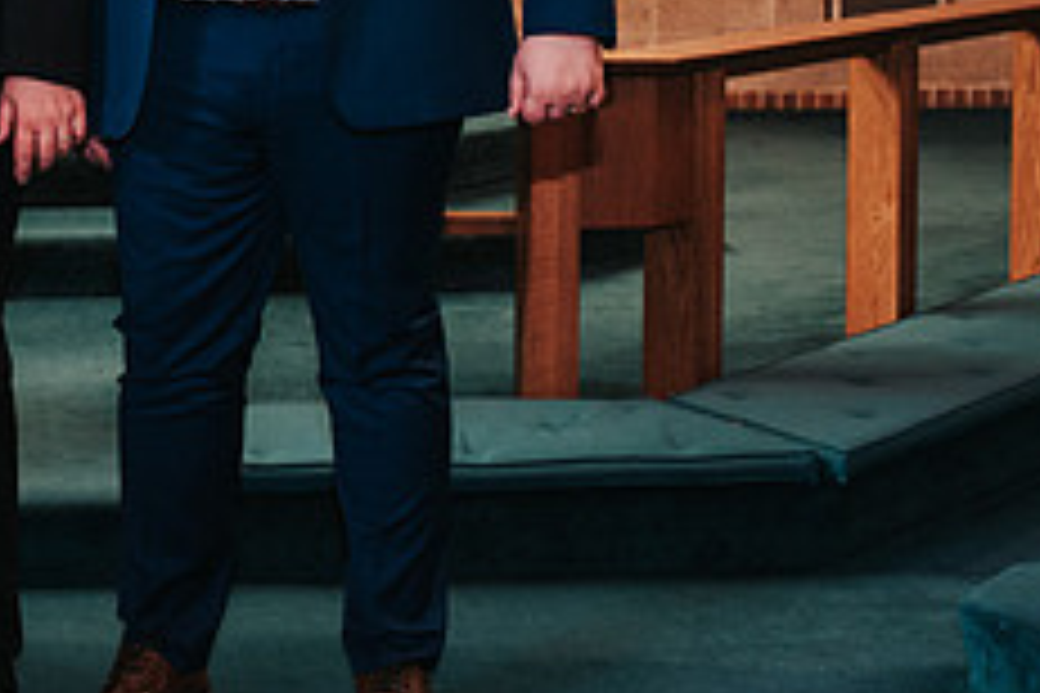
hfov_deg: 19.2
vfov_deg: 12.9
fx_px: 3004
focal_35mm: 104
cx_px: 55
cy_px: -119
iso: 1000
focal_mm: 35
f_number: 3.2
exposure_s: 1/125
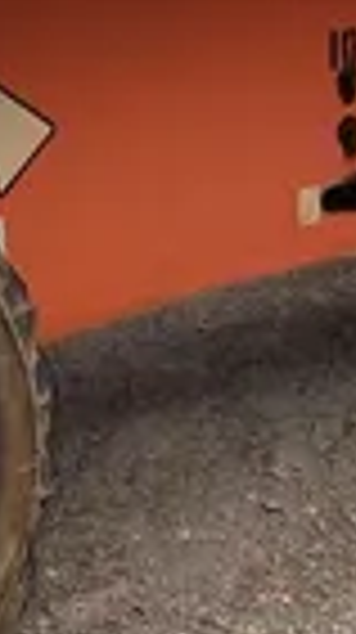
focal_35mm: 159
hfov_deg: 7.6
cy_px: 79
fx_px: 2676
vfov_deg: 13.4
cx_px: -9
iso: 20
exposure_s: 1/1869
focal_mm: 3.99
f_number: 1.8
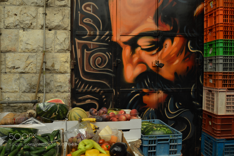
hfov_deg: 62.0
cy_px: 78
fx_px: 195
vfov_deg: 43.5
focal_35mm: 30
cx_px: 117
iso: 400
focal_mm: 20
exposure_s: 1/100
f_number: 5
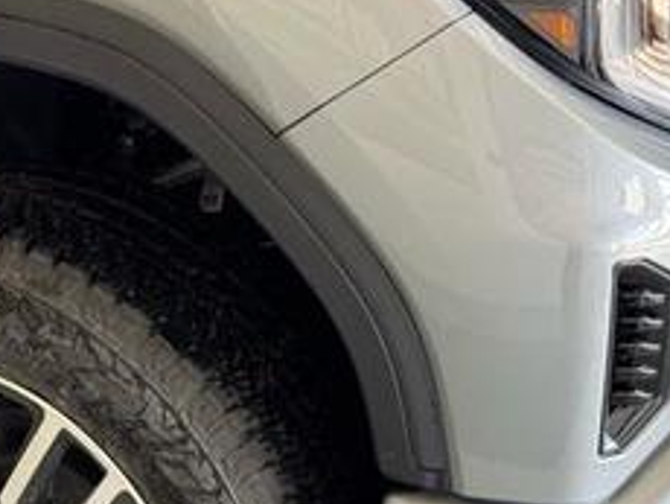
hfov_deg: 18.5
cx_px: 134
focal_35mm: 105
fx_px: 2034
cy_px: 466
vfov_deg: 14.0
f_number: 1.78
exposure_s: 1/60
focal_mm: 6.76
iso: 100
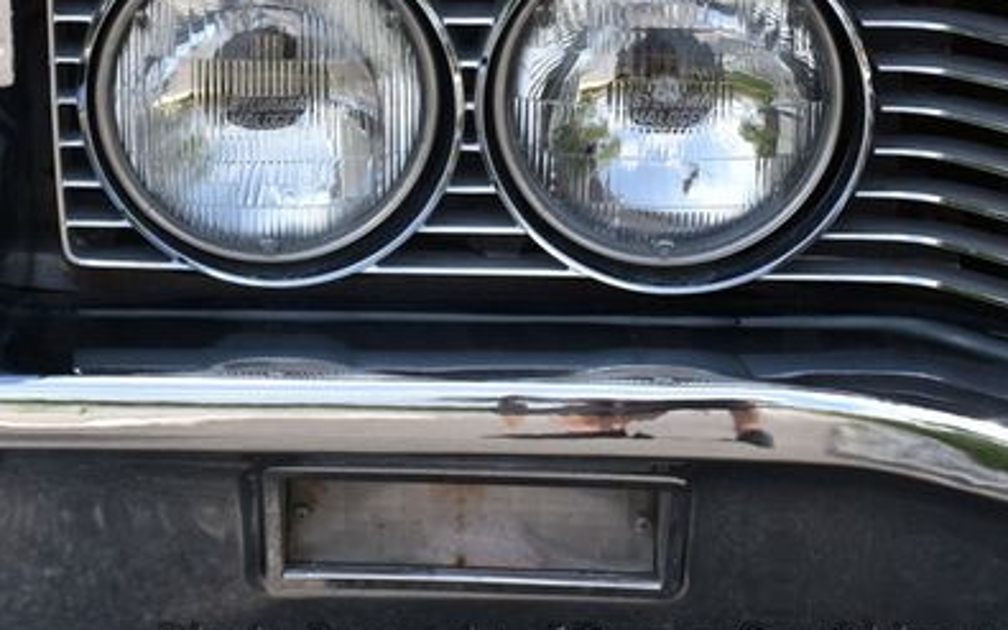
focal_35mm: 124
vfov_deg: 10.5
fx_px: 3407
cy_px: 145
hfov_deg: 16.8
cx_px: 365
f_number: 8
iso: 180
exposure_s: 1/500
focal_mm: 50
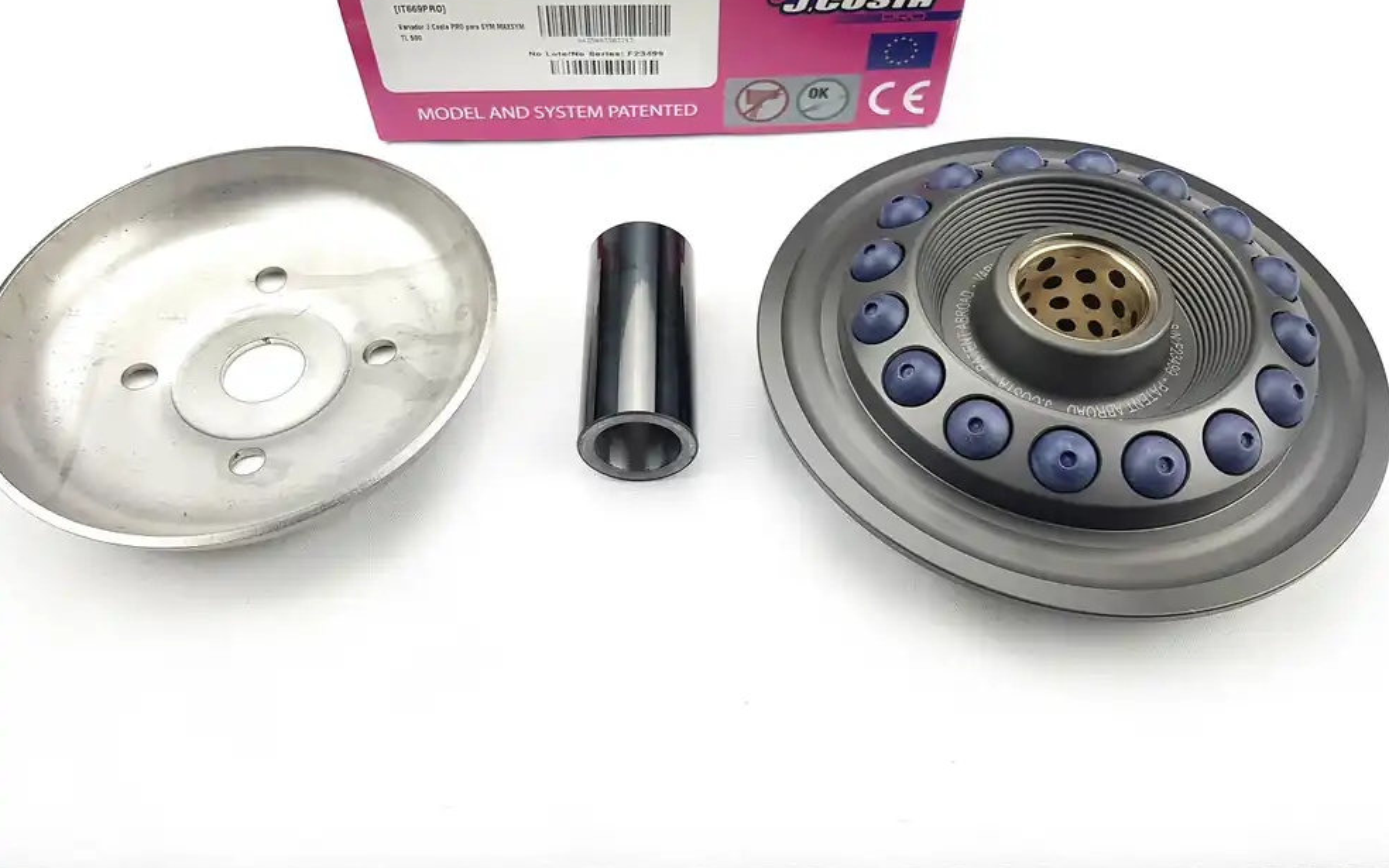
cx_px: 689
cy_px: 363
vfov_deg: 44.4
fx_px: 1060
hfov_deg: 66.5
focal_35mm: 28
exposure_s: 1/190
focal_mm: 4.2
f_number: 1.7
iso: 40
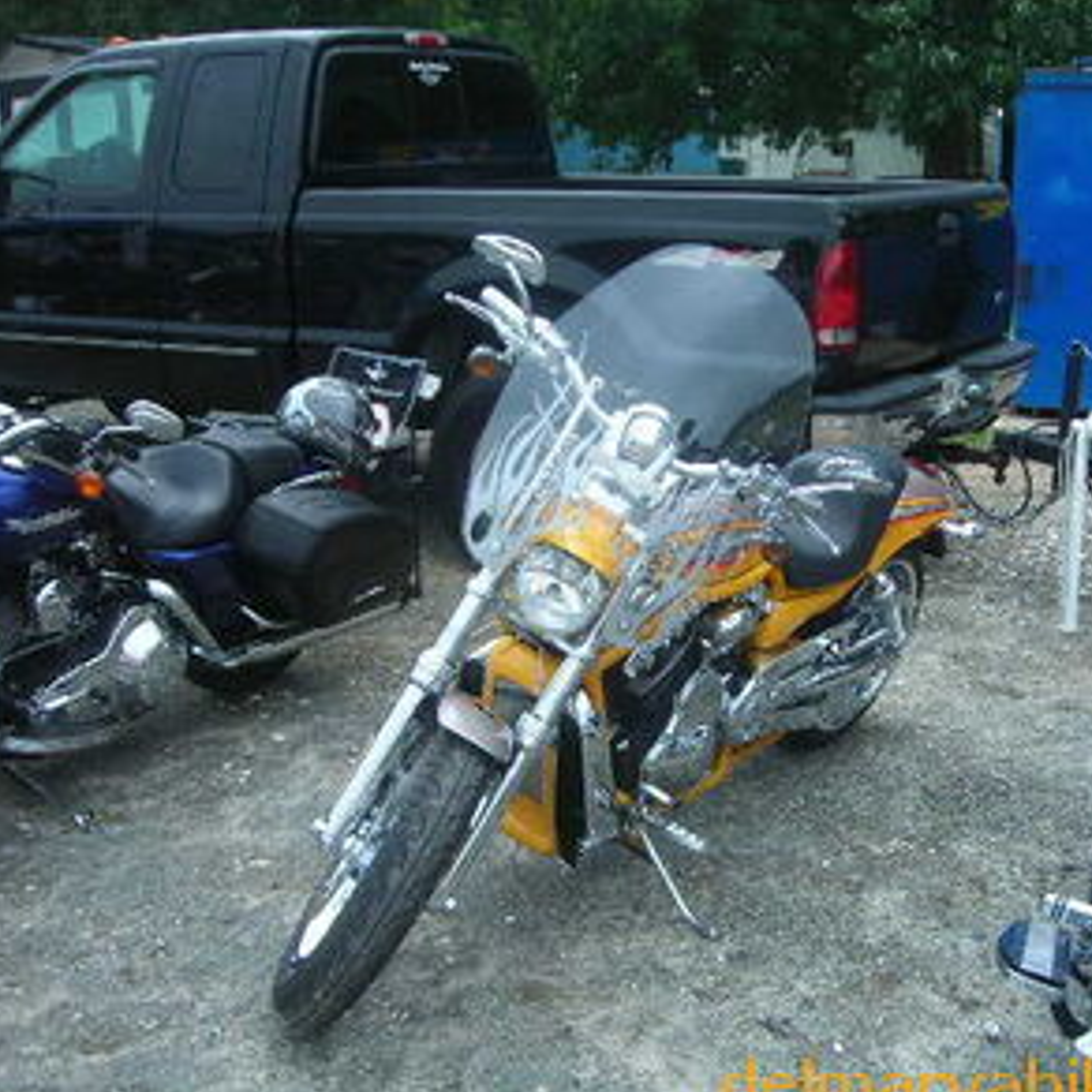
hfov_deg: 36.7
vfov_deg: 36.8
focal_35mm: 46
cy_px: 557
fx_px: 1642
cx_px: 643
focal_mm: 6.3
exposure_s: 1/220
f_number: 3.2
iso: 50
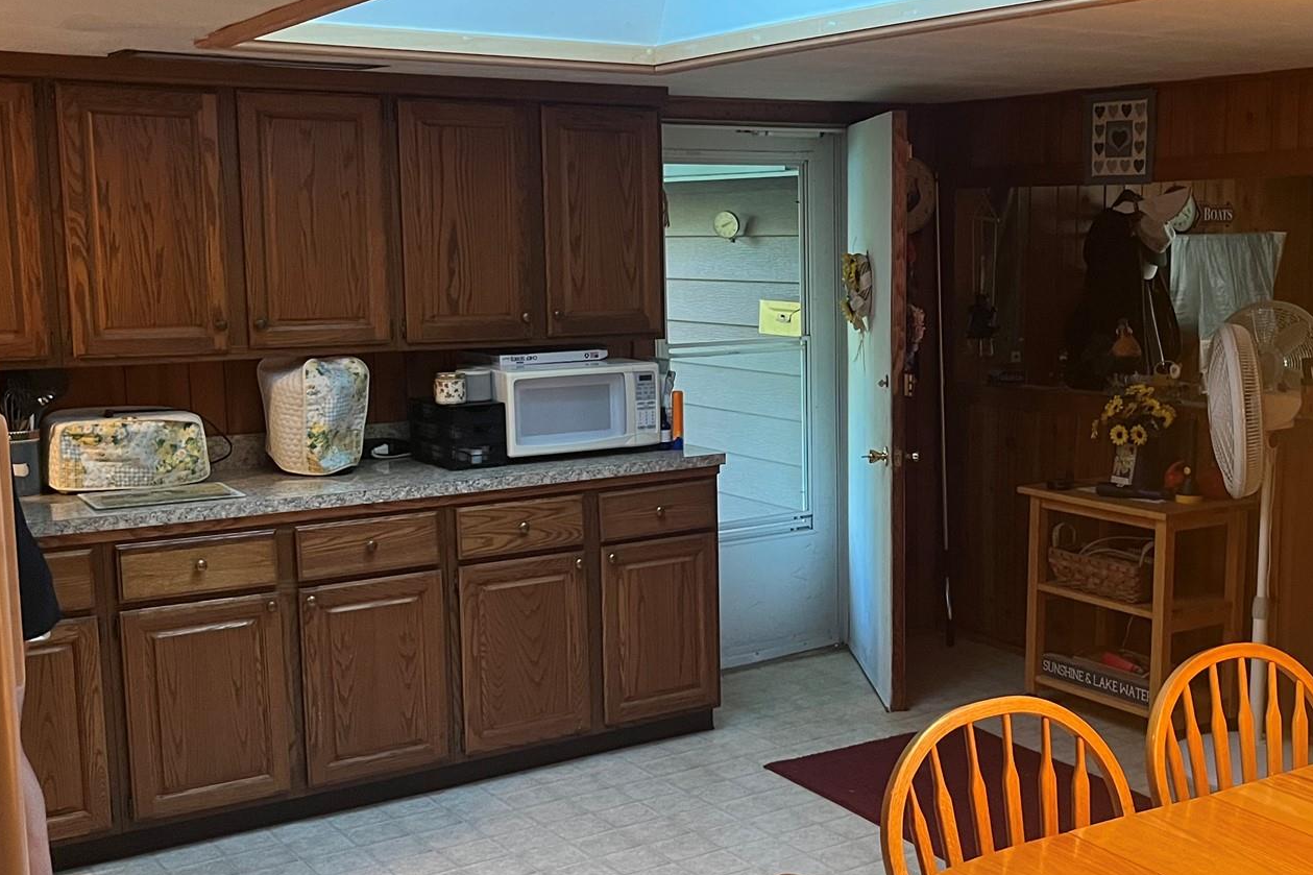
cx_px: 807
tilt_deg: -8.5
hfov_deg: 44.2
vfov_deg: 30.5
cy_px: 462
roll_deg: +0.7
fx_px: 1604
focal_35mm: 44
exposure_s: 1/40
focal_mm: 5.1
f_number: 1.6
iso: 500
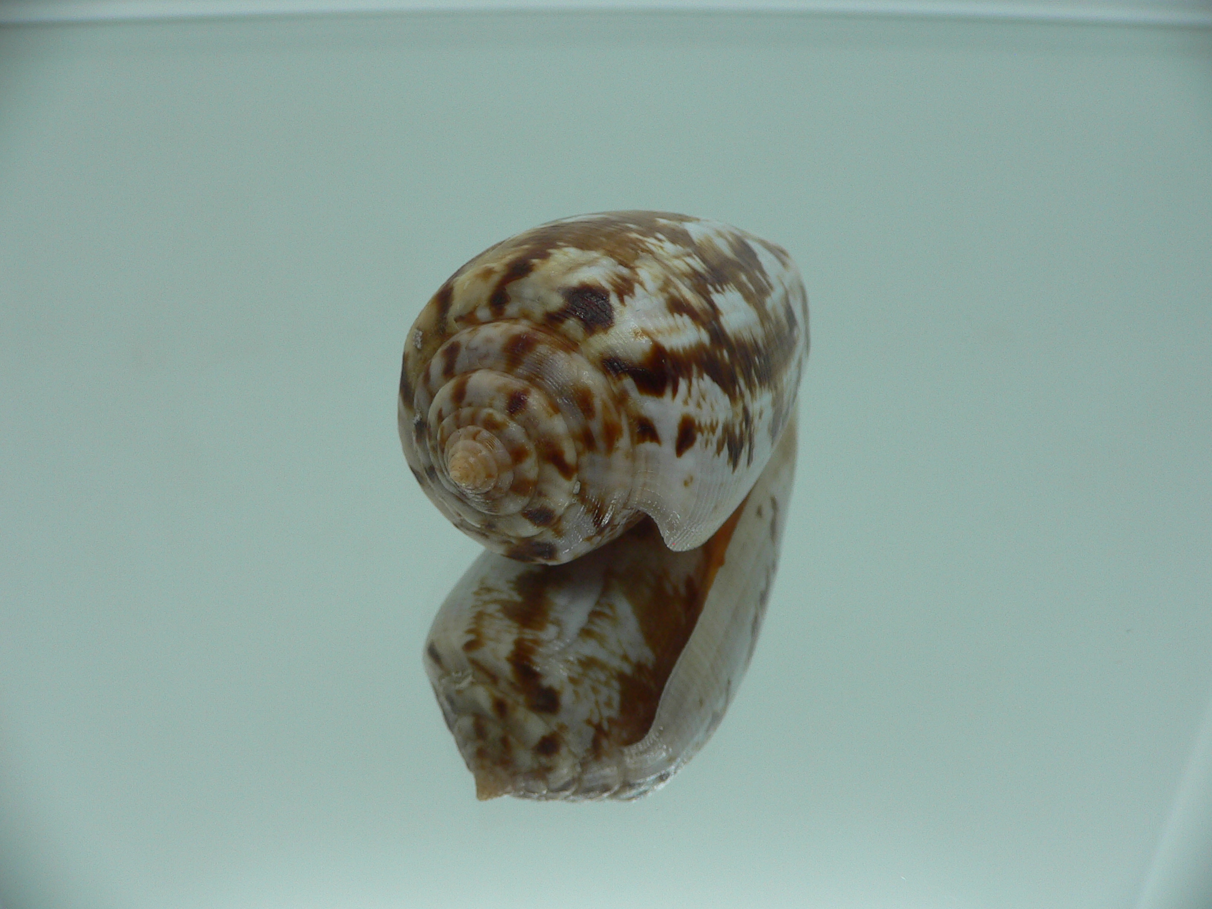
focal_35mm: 35
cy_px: 454
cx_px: 606
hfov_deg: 52.6
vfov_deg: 40.7
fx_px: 1225
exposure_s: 1/60
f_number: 2.8
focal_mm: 4.6
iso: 80
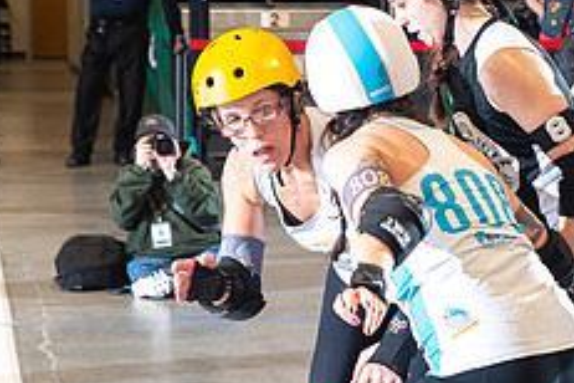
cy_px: 162
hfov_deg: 11.8
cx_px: 443
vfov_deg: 7.9
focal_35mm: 174
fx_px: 2774
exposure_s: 1/160
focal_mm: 58
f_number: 5.6
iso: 500
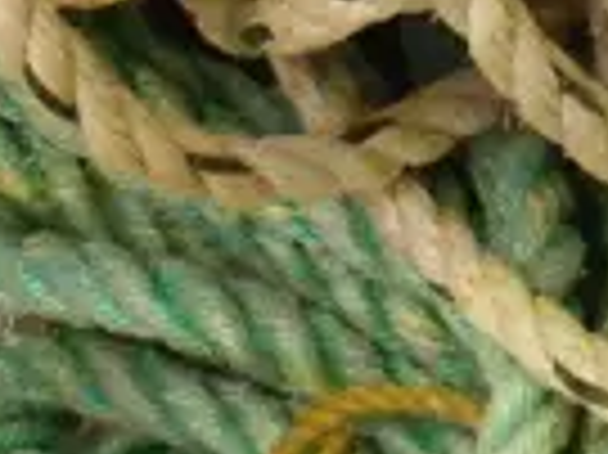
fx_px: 6388
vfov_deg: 4.1
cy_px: 425
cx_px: 5
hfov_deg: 5.4
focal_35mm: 364
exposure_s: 1/125
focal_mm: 24
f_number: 5
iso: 3200
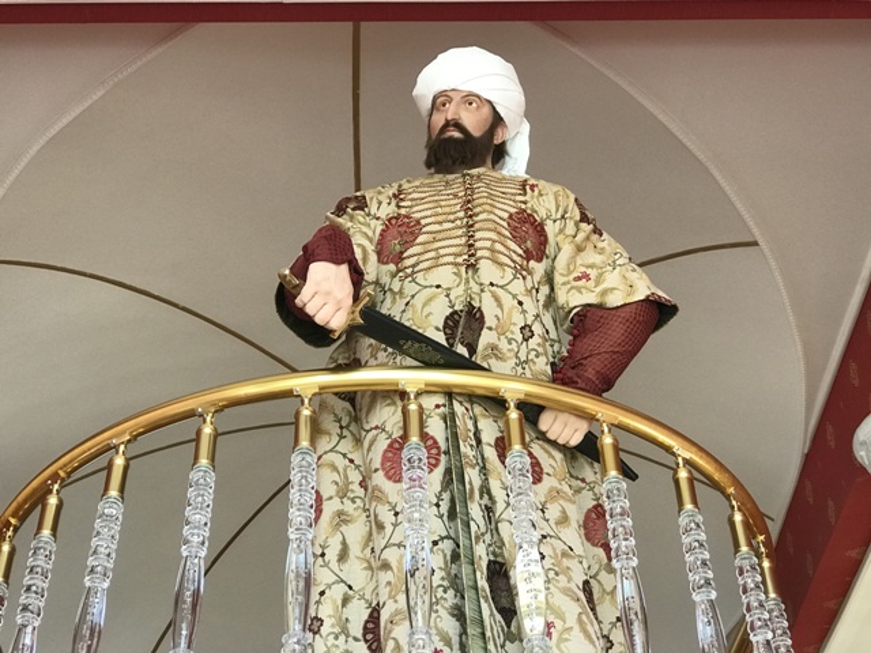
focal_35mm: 57
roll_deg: +3.2
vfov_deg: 25.7
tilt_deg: +42.9
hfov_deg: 33.8
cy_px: 326
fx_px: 1434
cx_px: 436
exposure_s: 1/50
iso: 125
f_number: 2.8
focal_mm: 6.6
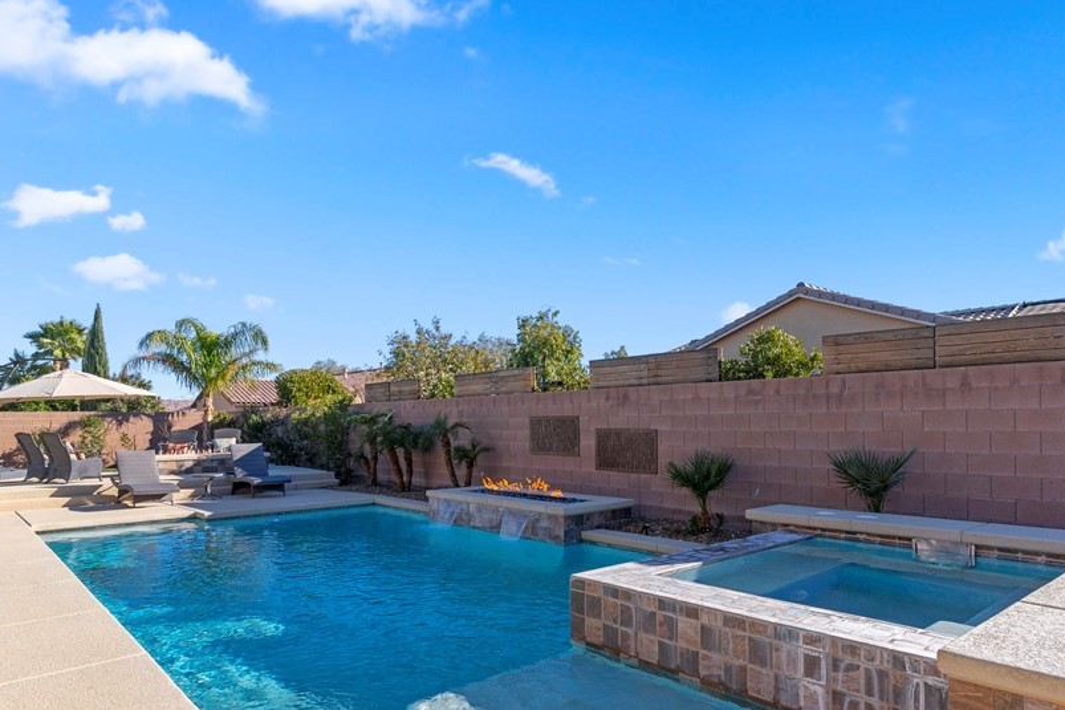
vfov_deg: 54.8
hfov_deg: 75.5
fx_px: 680
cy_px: 417
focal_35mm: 23
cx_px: 625
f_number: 8
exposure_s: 1/1000
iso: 400
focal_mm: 17
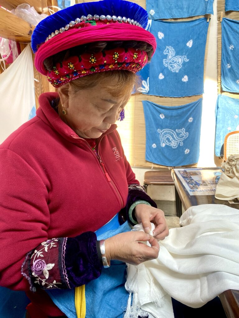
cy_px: 159
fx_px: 239
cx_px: 120
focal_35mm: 26
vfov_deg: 67.3
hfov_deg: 53.1
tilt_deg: -14.3
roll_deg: +2.2
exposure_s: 1/122
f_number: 1.8
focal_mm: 4.25
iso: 64
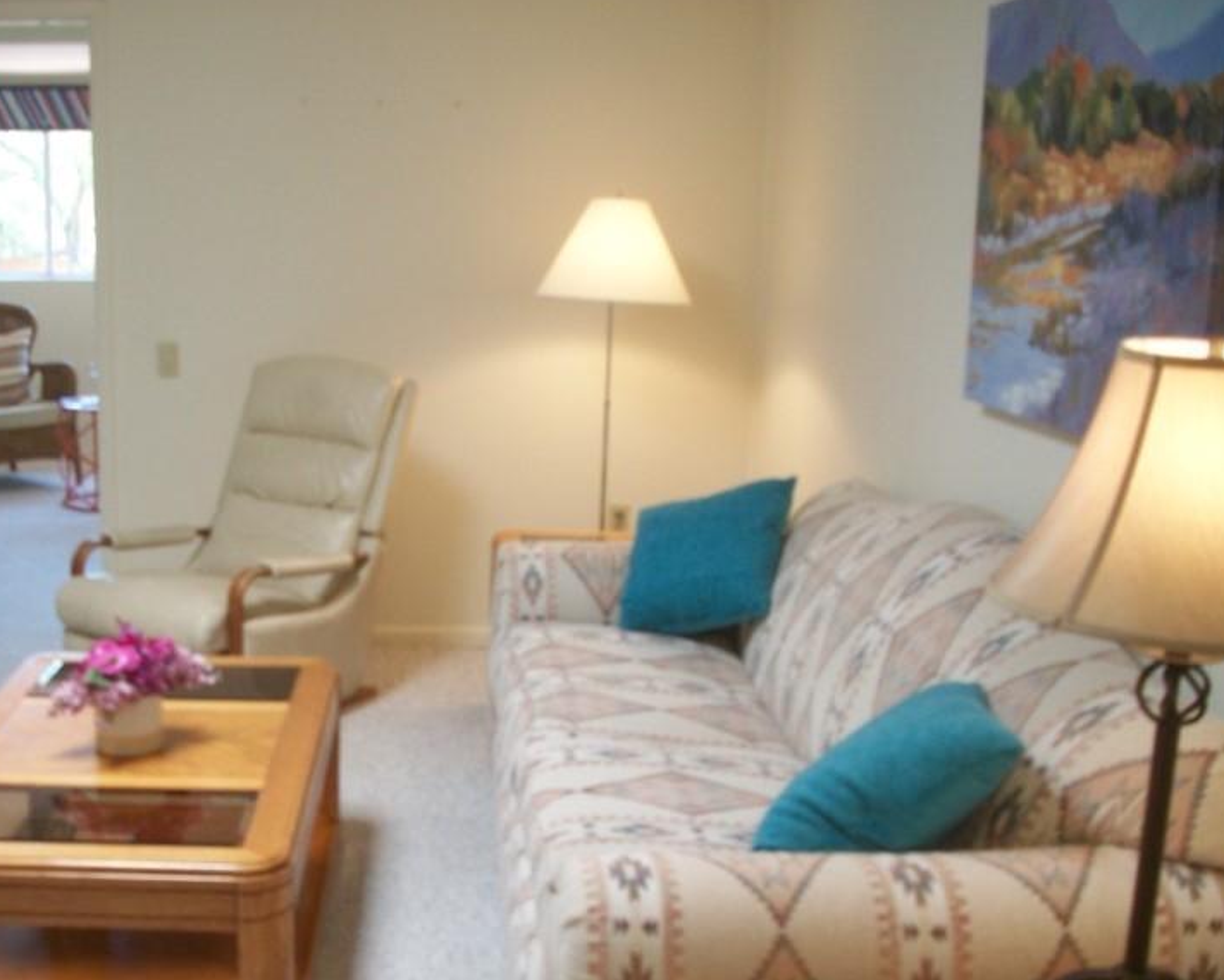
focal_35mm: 45
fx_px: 1630
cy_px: 651
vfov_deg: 33.2
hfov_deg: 40.6
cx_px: 394
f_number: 2.9
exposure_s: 1/30
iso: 80
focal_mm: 5.7
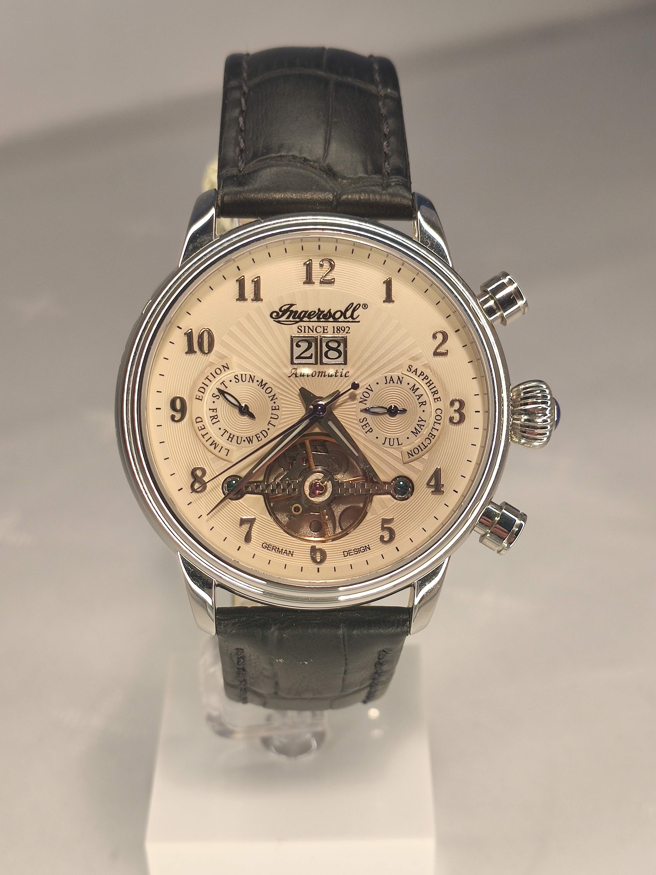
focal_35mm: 52
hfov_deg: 28.0
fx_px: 1314
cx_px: 328
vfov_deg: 36.8
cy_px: 438
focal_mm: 4.77
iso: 153
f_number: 1.75
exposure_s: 1/100
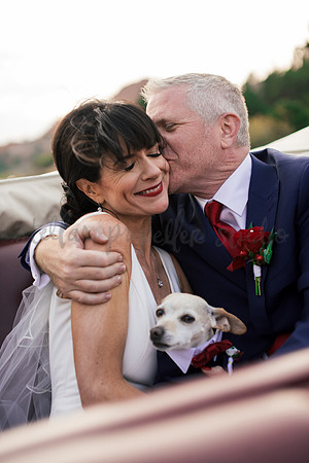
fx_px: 644
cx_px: 154
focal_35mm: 50
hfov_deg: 27.0
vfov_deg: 39.6
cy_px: 232
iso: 125
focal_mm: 50
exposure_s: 1/400
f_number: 2.5
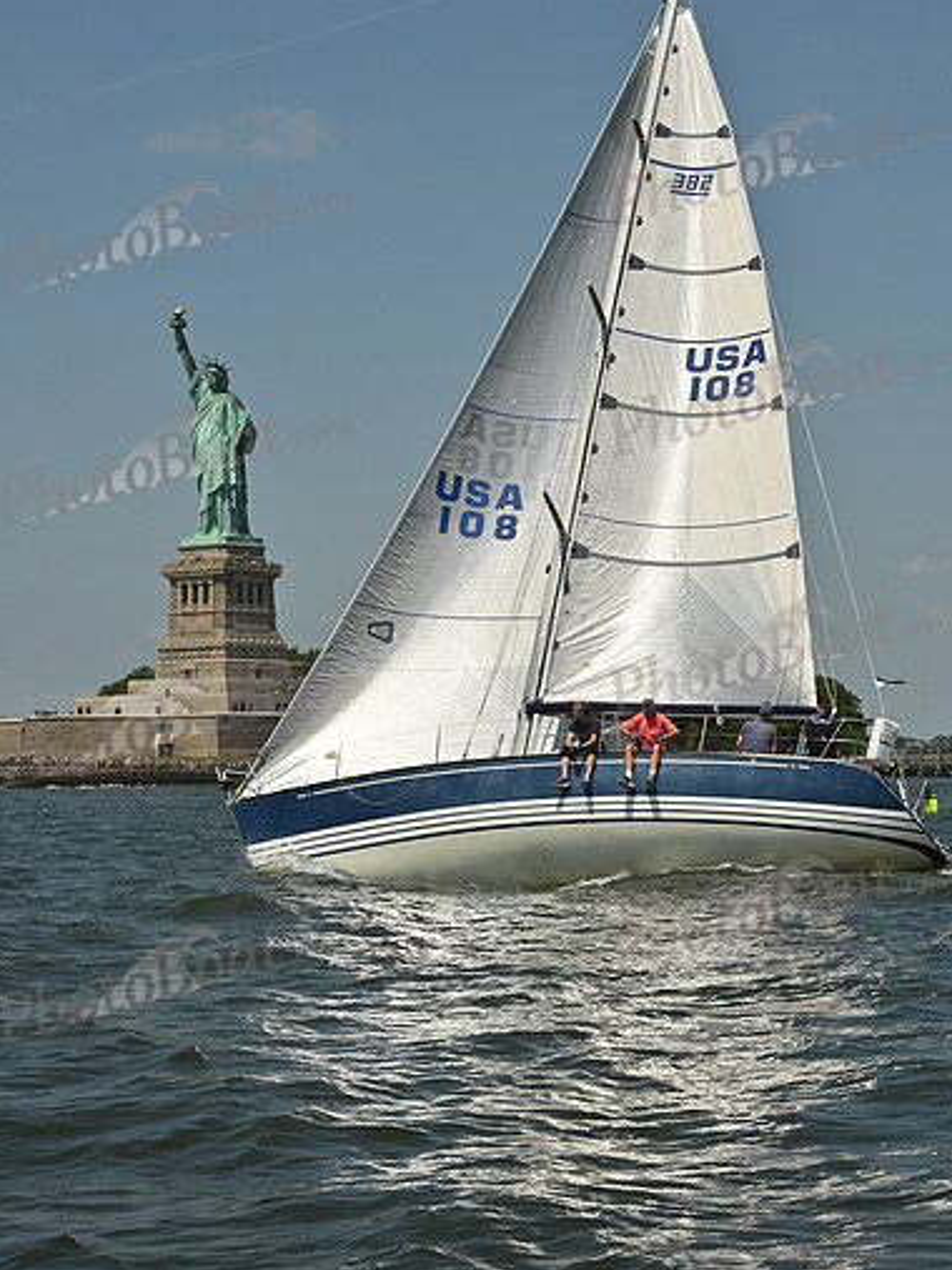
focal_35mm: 77
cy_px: 559
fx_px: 2825
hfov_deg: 19.1
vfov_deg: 25.3
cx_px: 480
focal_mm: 70
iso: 320
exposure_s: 1/1250
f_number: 13
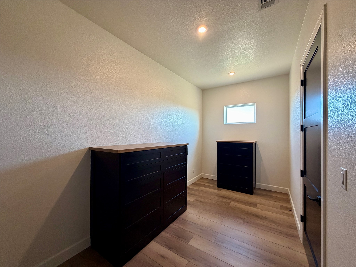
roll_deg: +0.1
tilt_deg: -0.4
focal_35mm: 14
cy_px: 134
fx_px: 144
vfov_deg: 85.7
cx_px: 178
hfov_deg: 102.1
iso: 320
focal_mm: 2.22
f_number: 2.2
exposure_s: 1/120
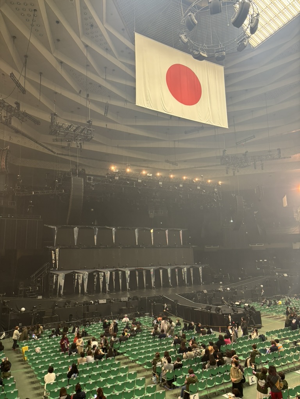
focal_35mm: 26
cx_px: 150
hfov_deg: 53.1
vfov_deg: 67.3
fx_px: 300
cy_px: 200
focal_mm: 5.96
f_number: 1.6
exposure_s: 1/50
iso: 250
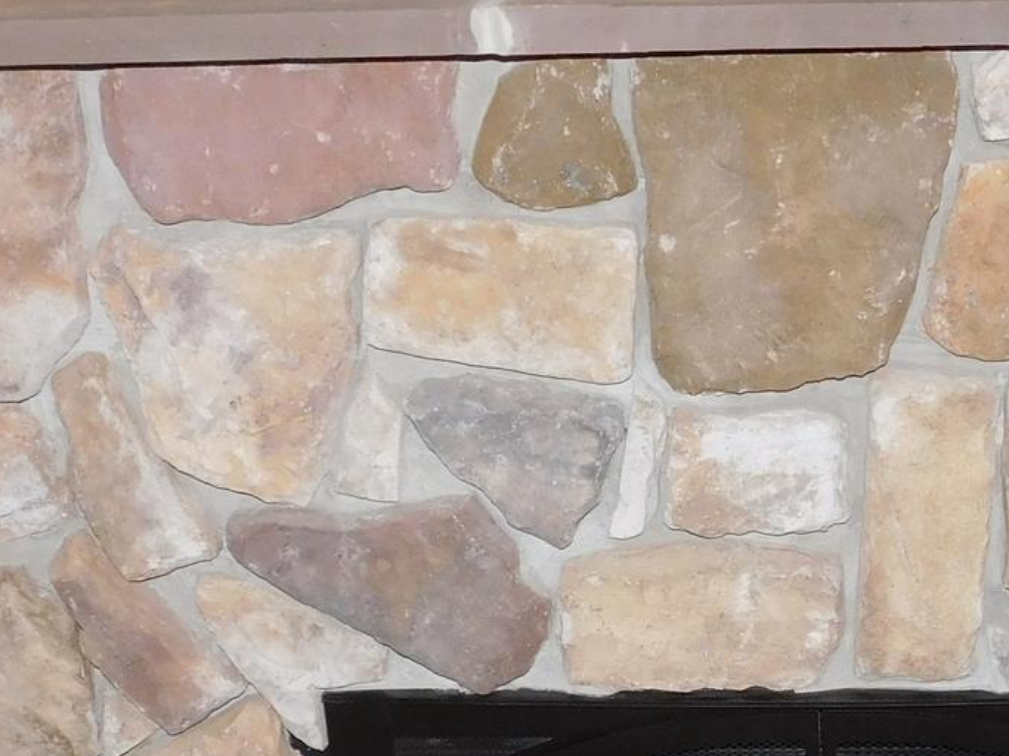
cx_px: 771
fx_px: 2011
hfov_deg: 27.7
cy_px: 629
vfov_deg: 21.0
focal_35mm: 69
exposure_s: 1/30
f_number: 3
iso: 200
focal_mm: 4
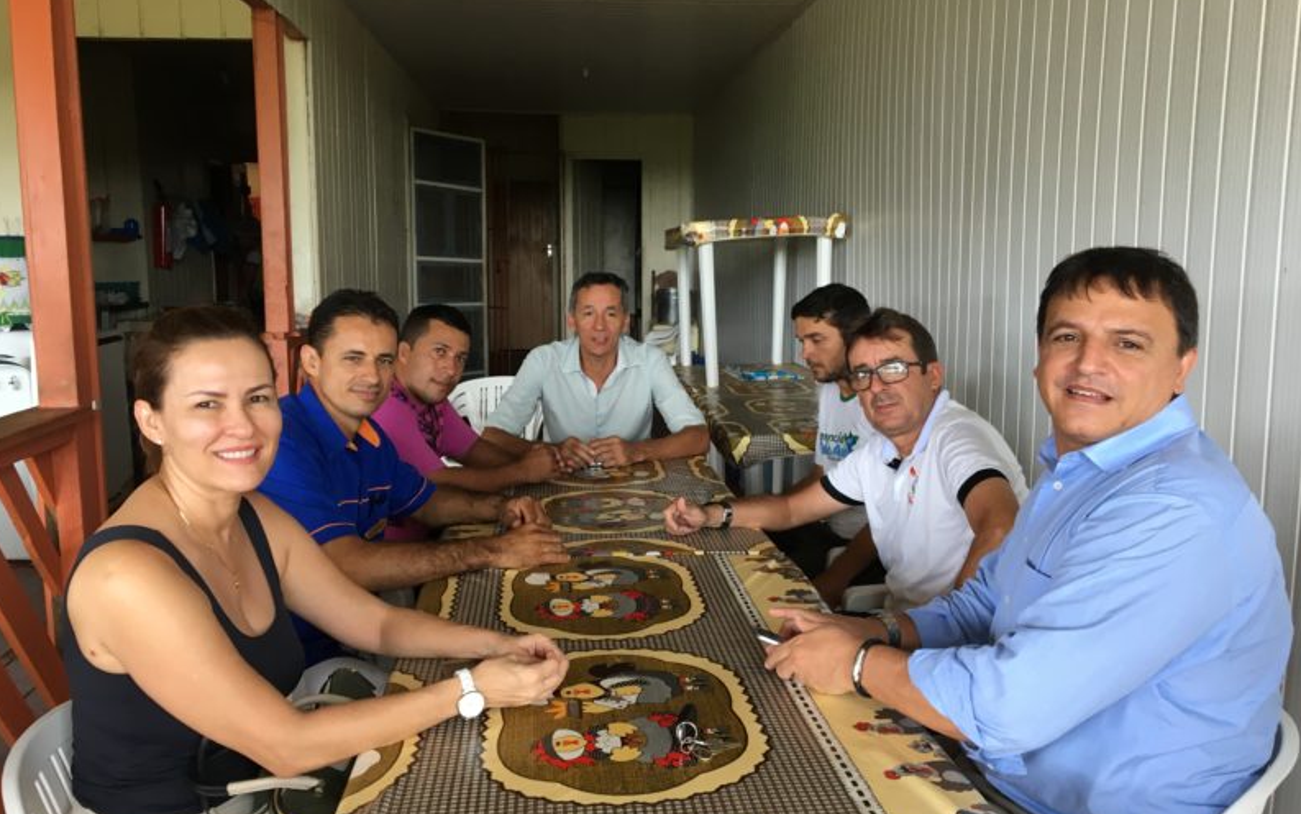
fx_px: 1099
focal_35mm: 31
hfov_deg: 61.2
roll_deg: +0.3
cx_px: 646
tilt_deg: -7.9
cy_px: 432
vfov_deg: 40.6
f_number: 2.2
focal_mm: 4.15
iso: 50
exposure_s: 1/30
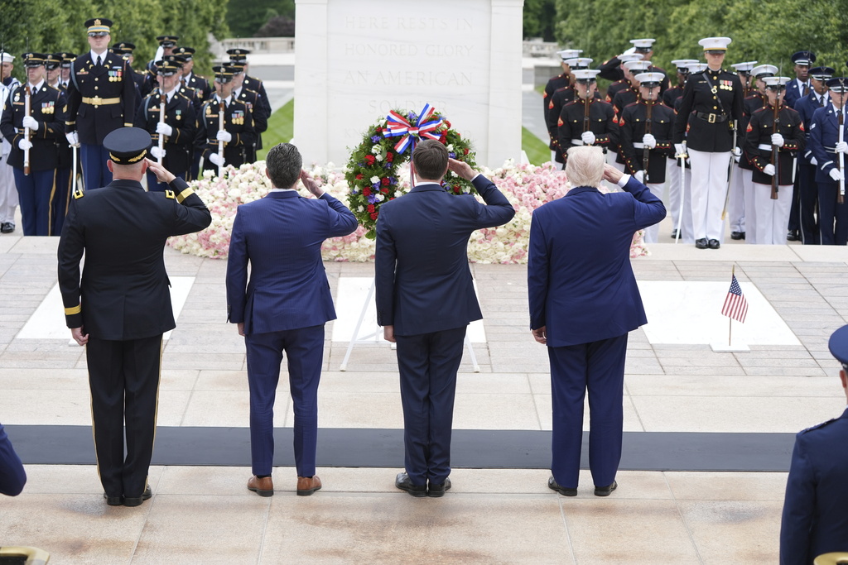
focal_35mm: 100
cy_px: 282
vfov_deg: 13.7
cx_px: 424
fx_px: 2356
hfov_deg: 20.4
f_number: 5.6
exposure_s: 1/1000
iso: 640
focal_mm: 100
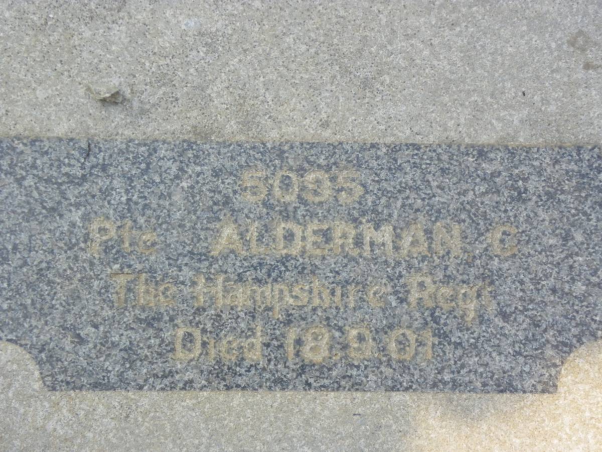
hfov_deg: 24.4
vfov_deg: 18.4
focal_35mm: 80
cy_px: 226
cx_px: 301
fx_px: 1391
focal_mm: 14.2
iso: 64
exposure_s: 1/40
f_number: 4
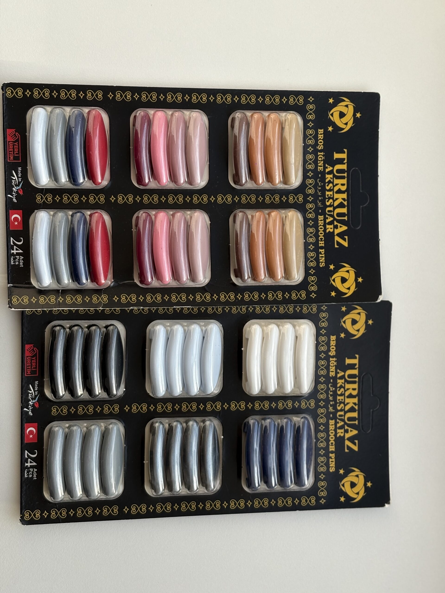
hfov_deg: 28.0
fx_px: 891
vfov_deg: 36.8
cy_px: 296
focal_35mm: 52
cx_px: 222
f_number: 1.6
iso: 40
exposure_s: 1/571
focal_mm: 5.96
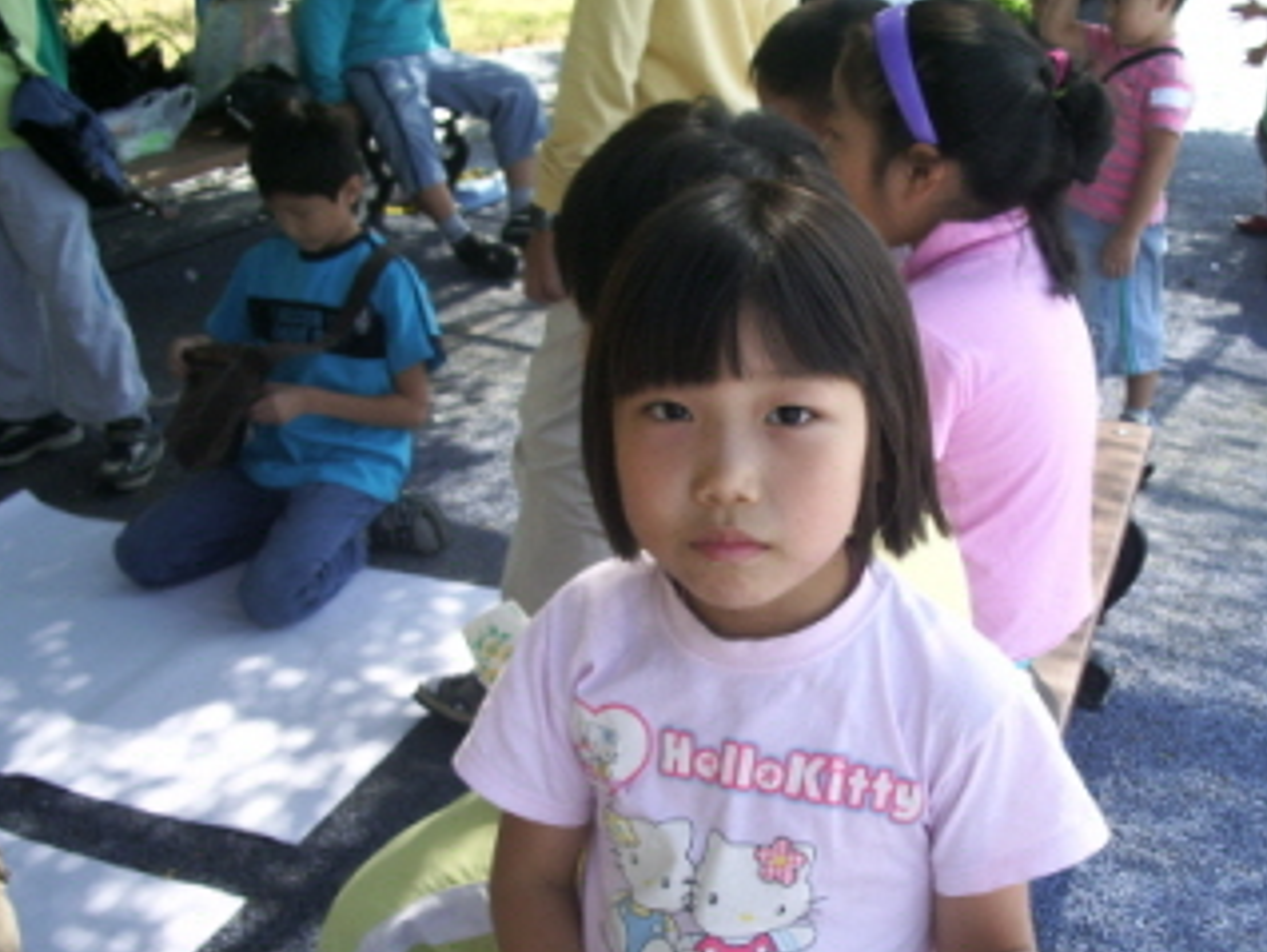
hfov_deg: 42.8
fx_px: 1612
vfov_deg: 32.8
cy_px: 586
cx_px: 737
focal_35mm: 44
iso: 50
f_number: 4.3
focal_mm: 5.8
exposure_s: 1/80
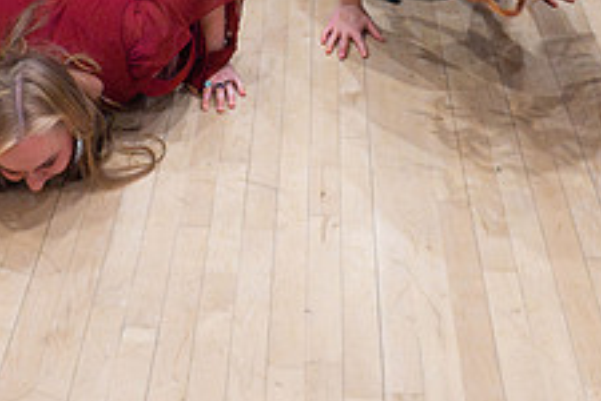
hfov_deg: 32.3
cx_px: 259
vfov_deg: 20.2
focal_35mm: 62
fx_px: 1035
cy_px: -108
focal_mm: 24
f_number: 3.5
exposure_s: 1/400
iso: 20000
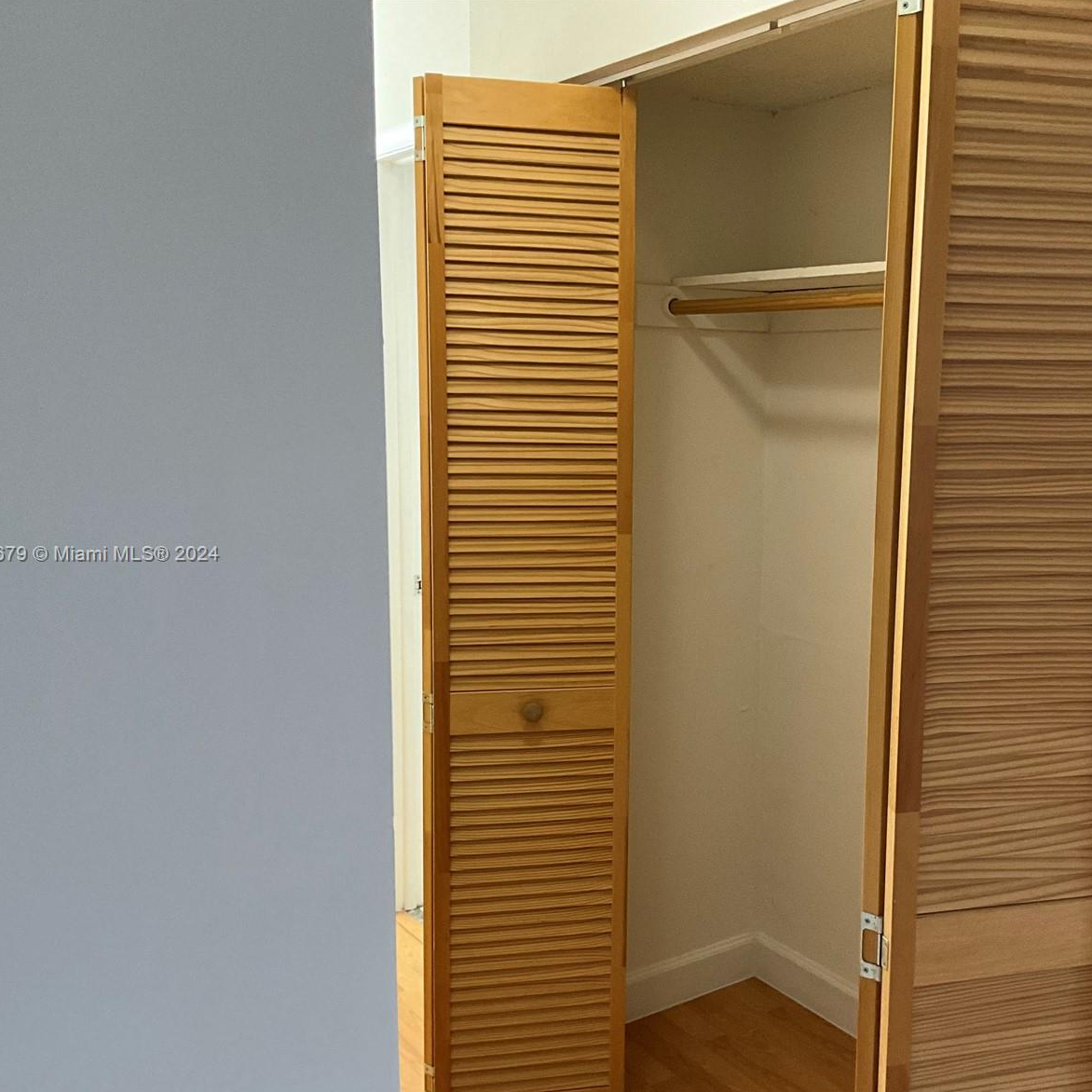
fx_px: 1249
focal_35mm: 35
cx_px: 666
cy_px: 555
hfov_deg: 46.9
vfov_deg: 47.2
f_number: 1.8
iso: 200
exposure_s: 1/60
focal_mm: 3
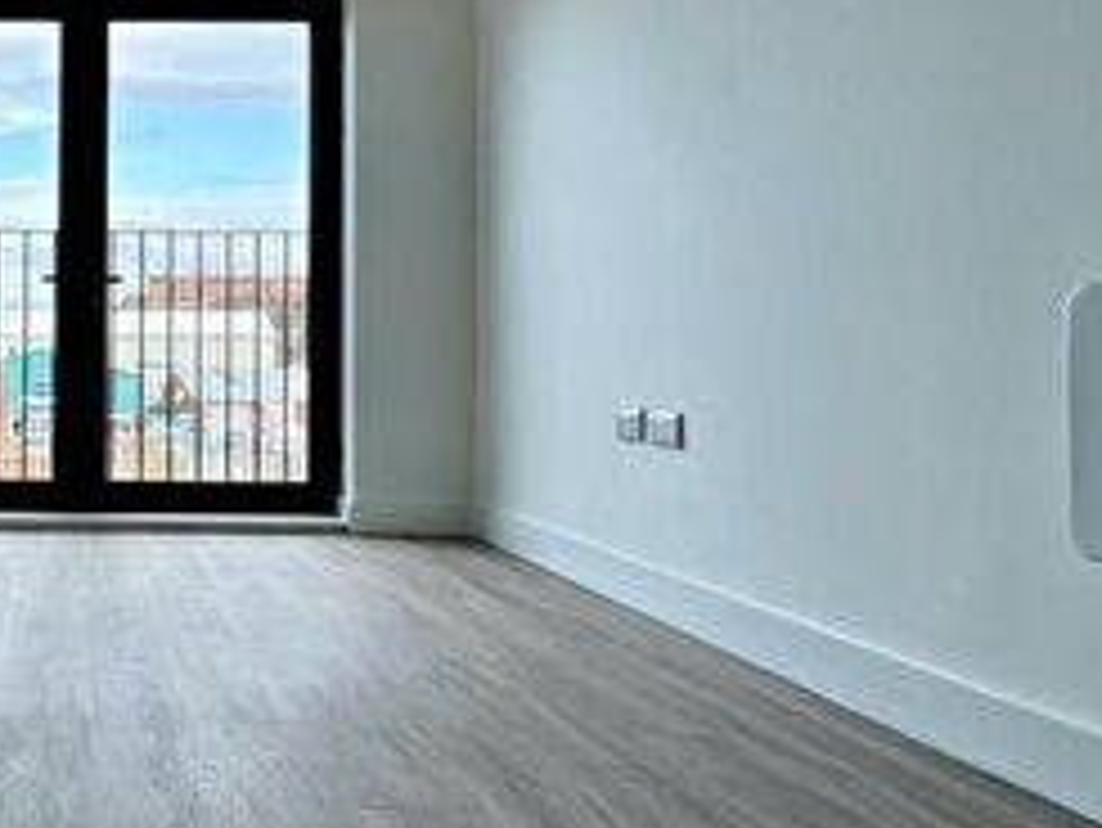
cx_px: 63
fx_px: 1274
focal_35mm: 40
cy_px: 317
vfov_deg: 35.8
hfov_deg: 42.0
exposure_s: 1/114
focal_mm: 2.22
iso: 40
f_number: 2.2
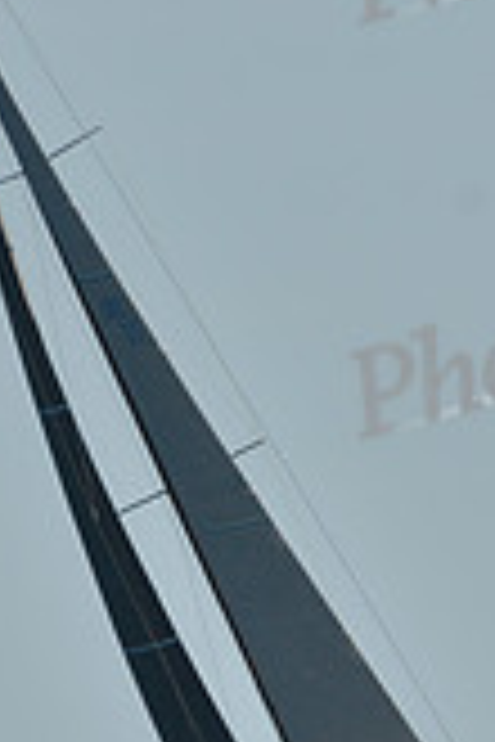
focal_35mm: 1198
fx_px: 24707
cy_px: 621
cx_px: 119
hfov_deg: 1.1
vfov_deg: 1.7
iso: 280
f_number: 5.6
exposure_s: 1/2000
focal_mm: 340
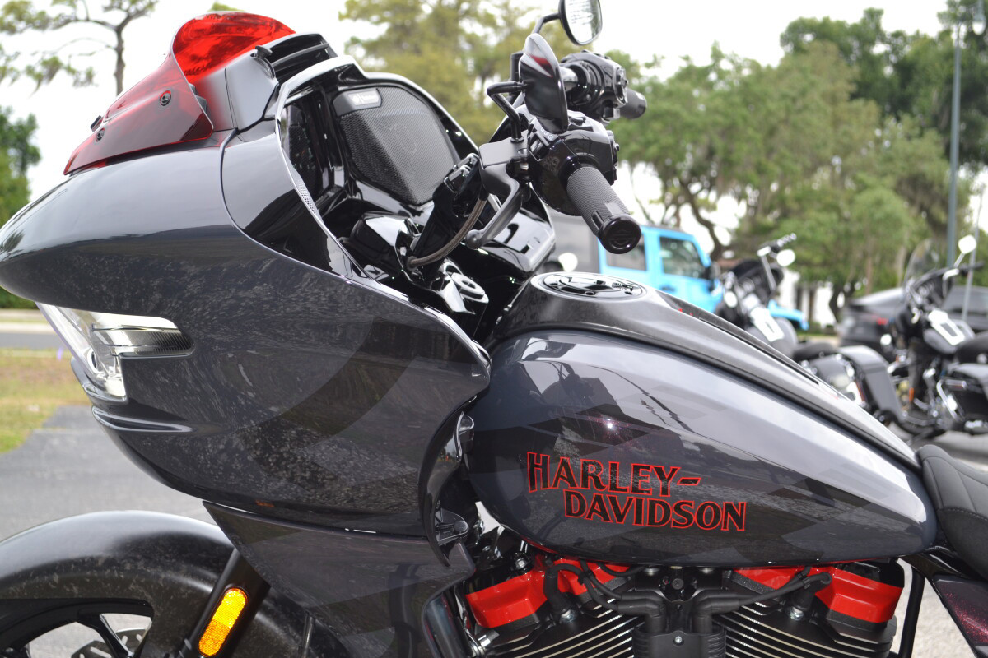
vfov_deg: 21.6
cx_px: 494
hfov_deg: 31.9
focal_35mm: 63
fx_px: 1729
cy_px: 329
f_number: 5.3
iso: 320
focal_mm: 42
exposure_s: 1/125
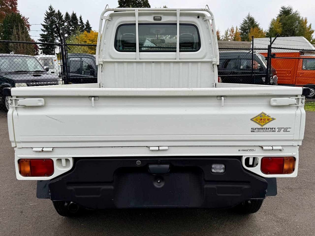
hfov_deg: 71.6
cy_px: 118
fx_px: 218
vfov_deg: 56.8
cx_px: 158
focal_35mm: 24
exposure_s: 1/2611
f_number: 1.78
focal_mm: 6.76
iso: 80
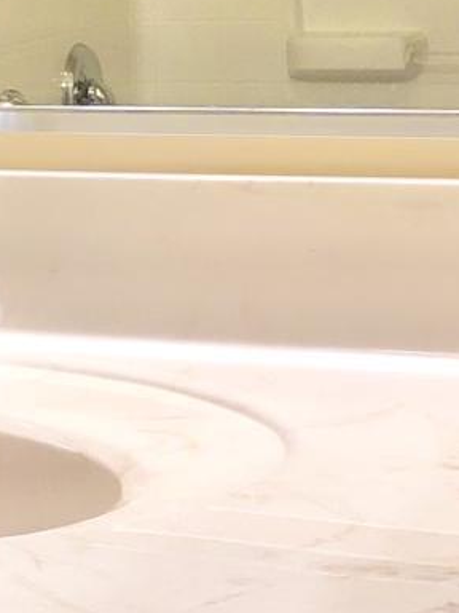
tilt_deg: -4.3
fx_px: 2581
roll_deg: +1.1
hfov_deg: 9.8
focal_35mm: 146
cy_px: 91
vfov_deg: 13.4
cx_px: -249
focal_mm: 4
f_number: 1.8
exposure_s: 1/40
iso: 25
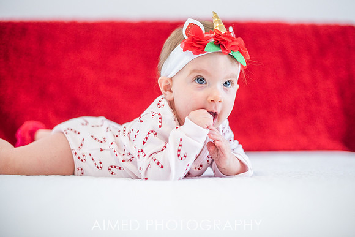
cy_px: 110
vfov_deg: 24.7
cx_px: 191
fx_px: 540
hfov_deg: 36.4
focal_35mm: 55
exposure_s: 1/250
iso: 500
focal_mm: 50
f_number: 2
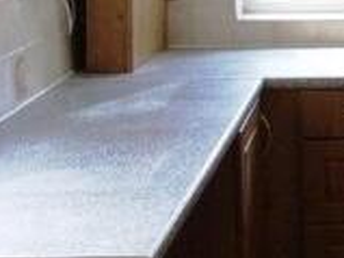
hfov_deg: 15.5
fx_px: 1172
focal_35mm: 118
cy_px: 90
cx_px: 507
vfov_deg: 12.5
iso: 40
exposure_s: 1/120
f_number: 2.4
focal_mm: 3.3
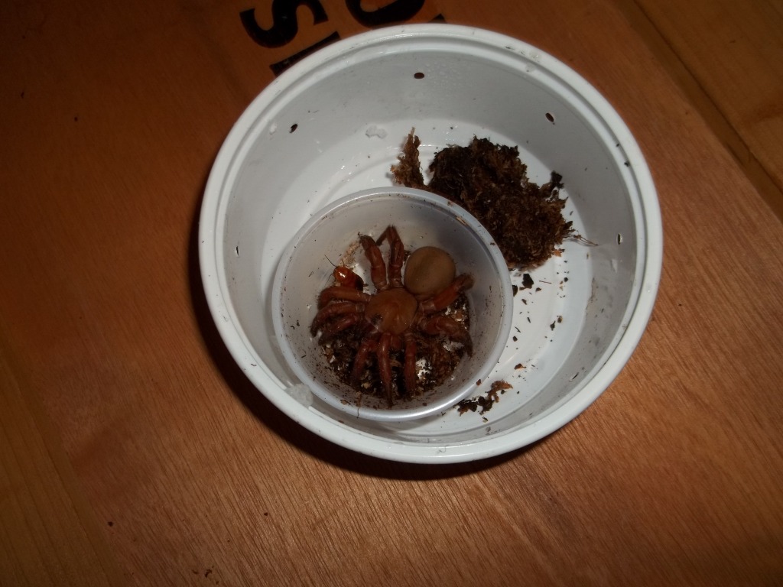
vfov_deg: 42.9
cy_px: 294
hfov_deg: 55.4
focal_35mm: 33
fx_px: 746
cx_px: 392
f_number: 3.3
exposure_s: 1/30
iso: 64
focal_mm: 5.9
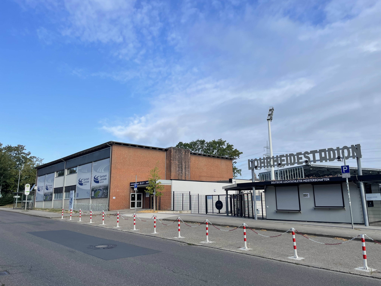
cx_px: 190
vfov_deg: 53.1
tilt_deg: +11.9
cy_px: 143
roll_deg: +1.1
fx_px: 286
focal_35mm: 26
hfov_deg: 67.3
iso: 32
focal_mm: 4.2
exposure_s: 1/2817
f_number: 1.6
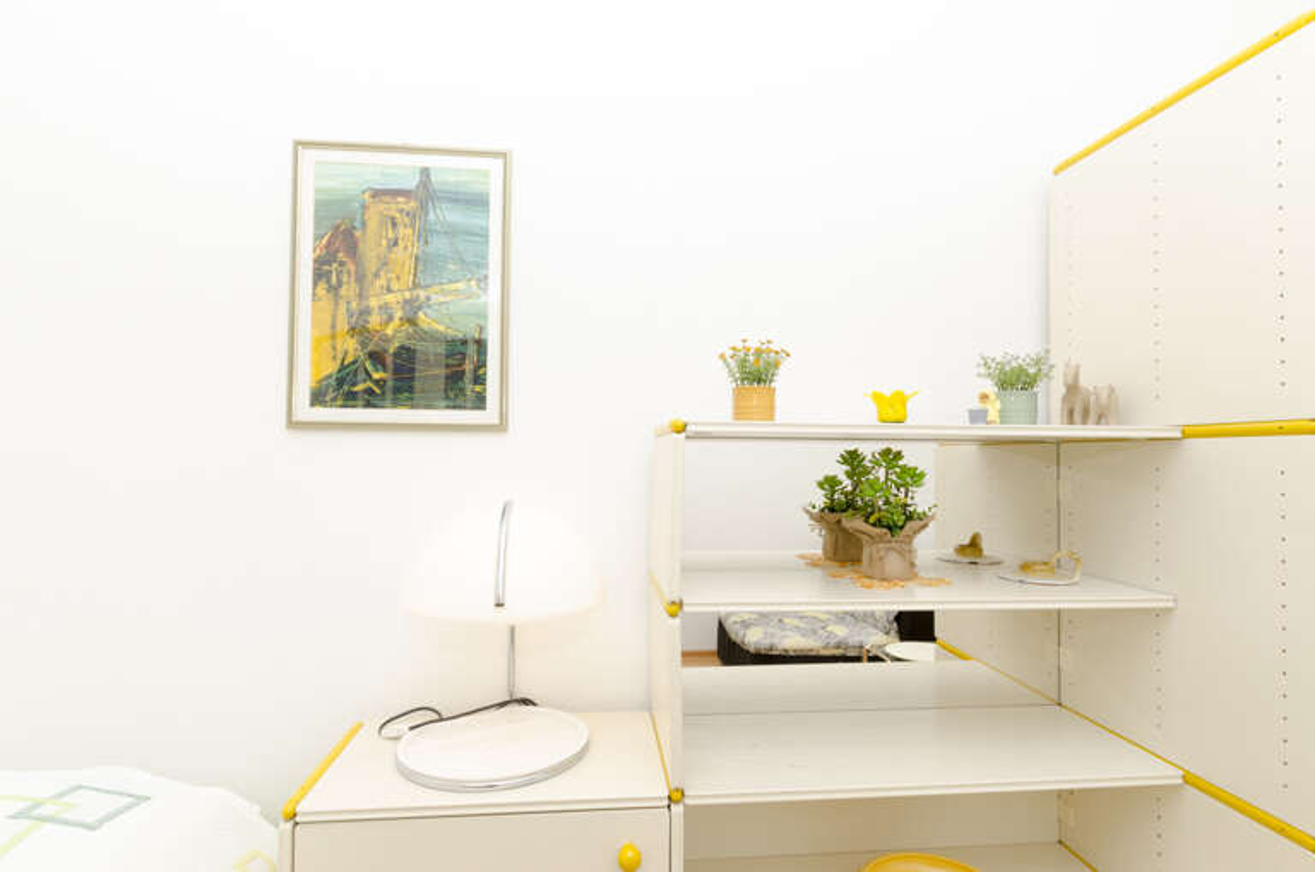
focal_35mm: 20
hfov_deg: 85.5
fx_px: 711
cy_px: 436
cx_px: 658
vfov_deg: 63.0
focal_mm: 13
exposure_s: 1/200
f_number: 8
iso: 400
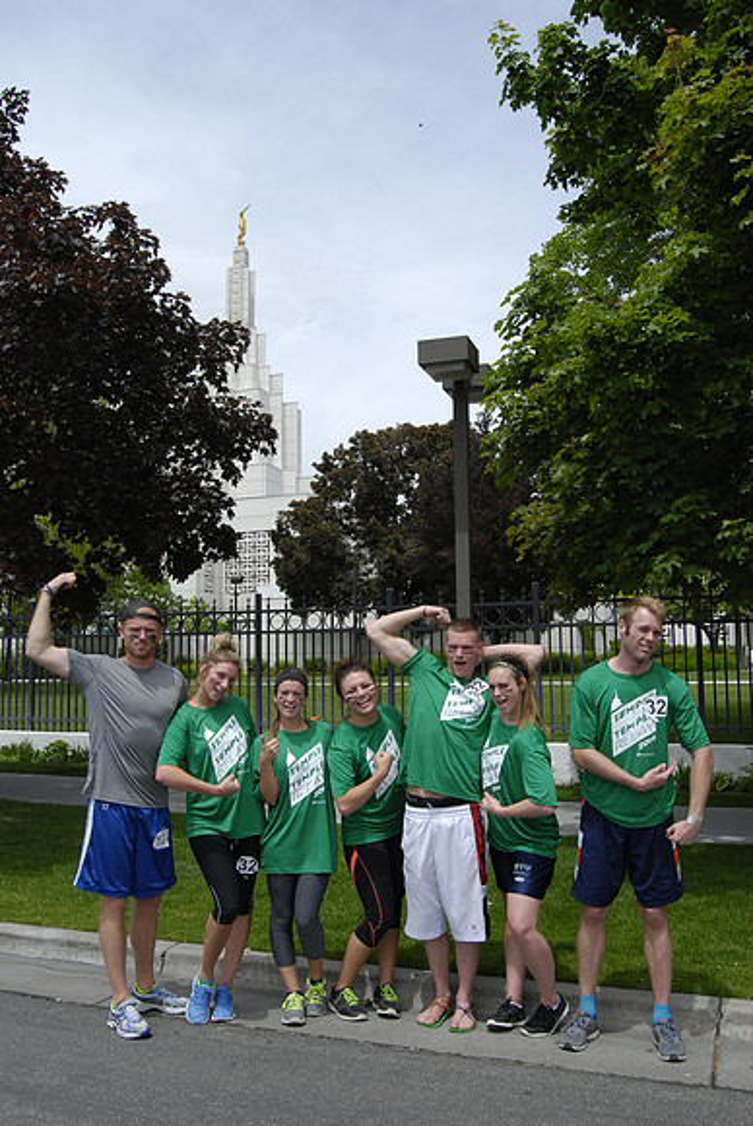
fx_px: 939
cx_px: 376
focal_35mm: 30
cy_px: 563
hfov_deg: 43.7
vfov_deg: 61.9
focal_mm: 20
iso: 400
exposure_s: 1/640
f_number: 10
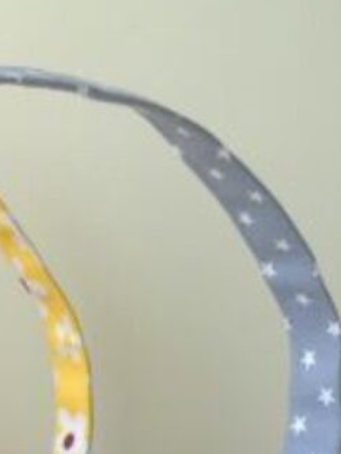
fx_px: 1221
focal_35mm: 93
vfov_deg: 19.9
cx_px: -30
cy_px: 535
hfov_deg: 15.5
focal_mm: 4.28
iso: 50
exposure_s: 1/183
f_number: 2.4
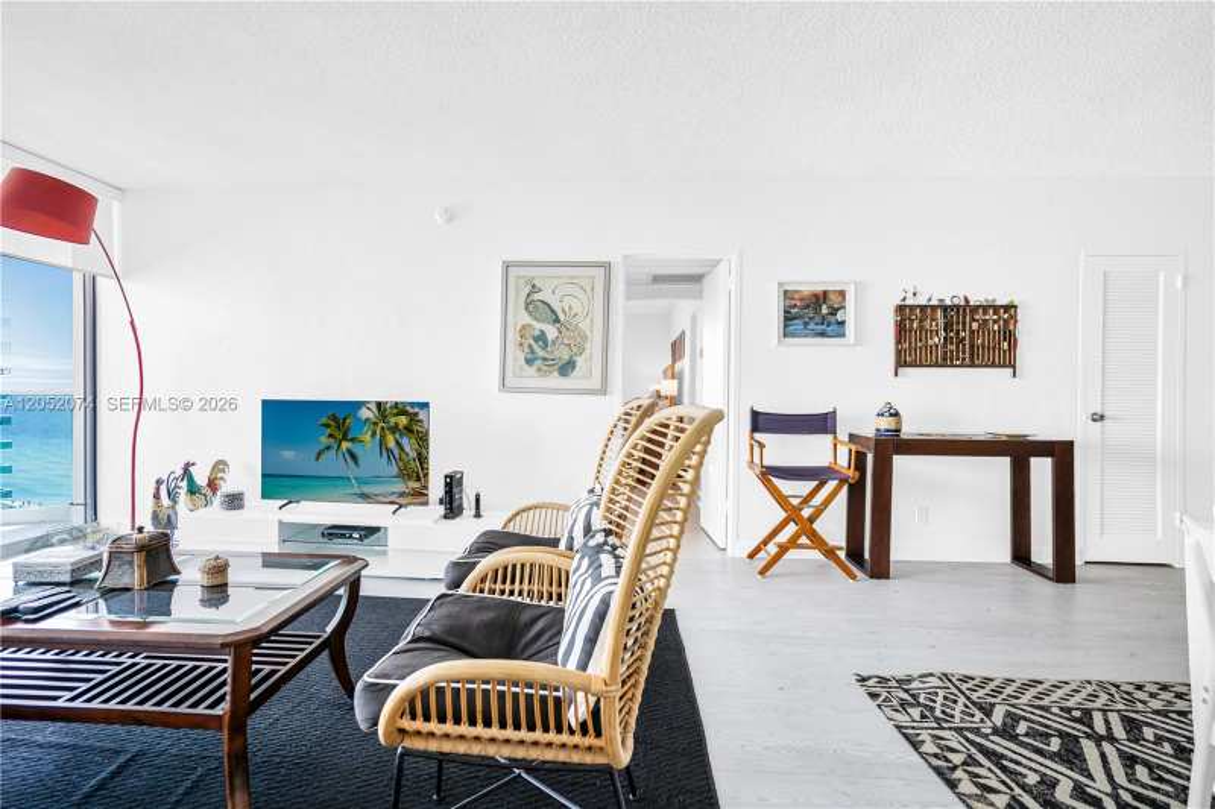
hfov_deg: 96.7
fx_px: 540
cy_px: 404
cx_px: 608
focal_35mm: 16
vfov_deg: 73.7
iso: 640
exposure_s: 1/160
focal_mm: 16
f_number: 4
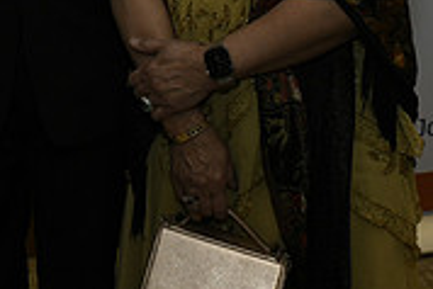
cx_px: 19
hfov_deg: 19.7
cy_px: -176
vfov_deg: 12.7
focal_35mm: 101
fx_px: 1216
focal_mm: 31
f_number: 8
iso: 1600
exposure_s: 1/60
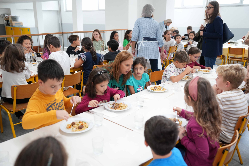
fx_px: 221
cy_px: 83
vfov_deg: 41.1
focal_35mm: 32
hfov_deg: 58.7
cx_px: 124
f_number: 2.8
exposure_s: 1/80
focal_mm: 32
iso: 1600
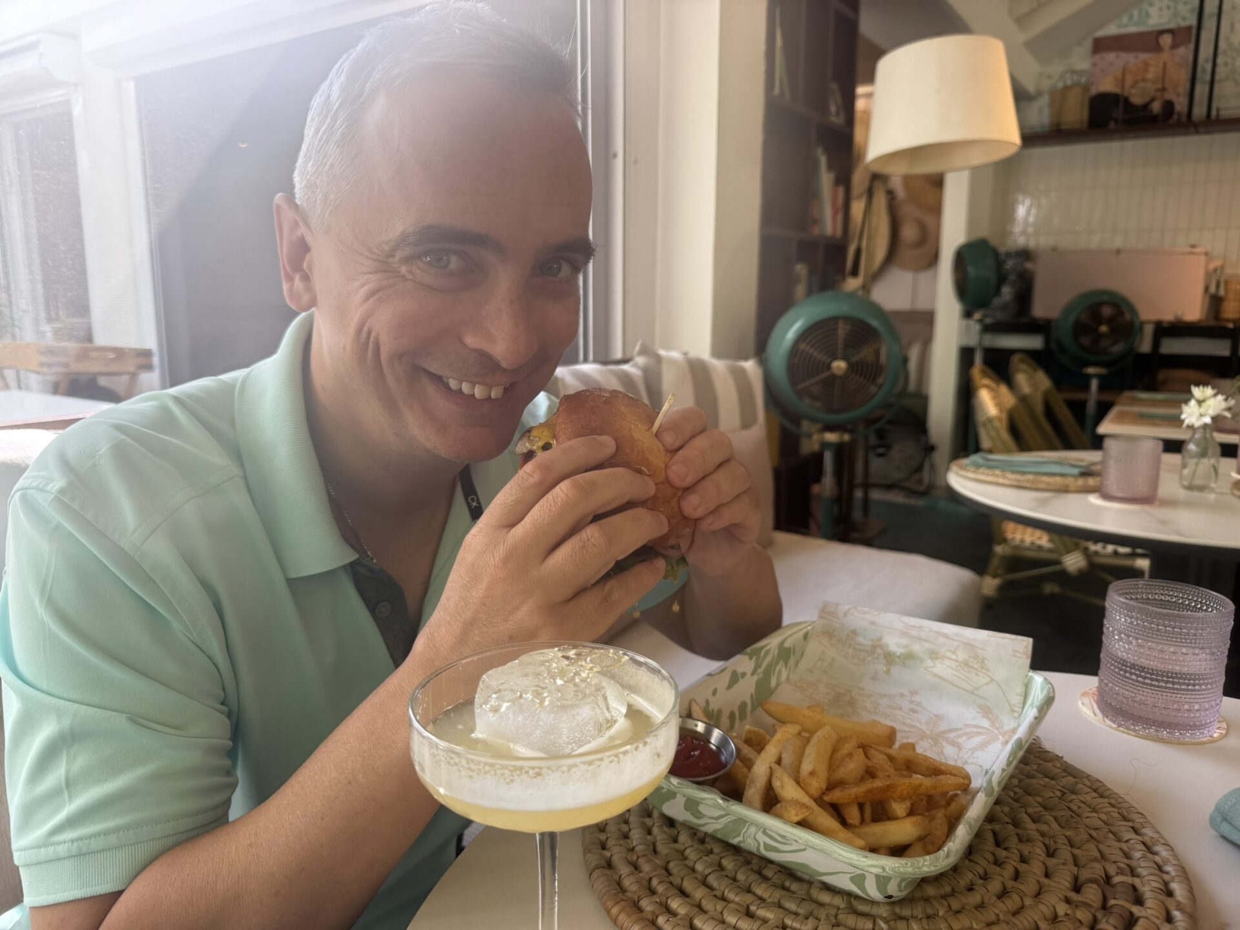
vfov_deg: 56.8
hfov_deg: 71.6
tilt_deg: -9.7
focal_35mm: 24
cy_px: 465
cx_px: 620
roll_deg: -1.3
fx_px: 860
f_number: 1.78
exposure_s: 1/230
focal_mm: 6.76
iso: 160
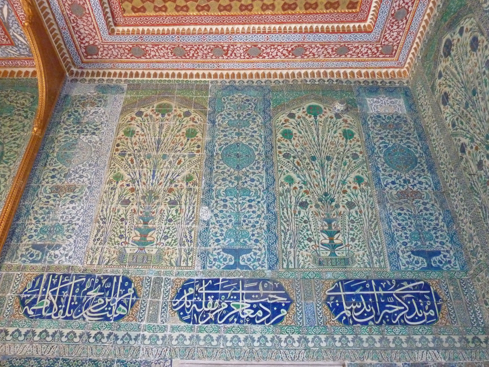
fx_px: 410
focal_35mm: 29
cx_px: 244
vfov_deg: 48.2
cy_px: 184
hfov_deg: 61.7
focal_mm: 4.7
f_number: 3.4
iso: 1000
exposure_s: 1/30
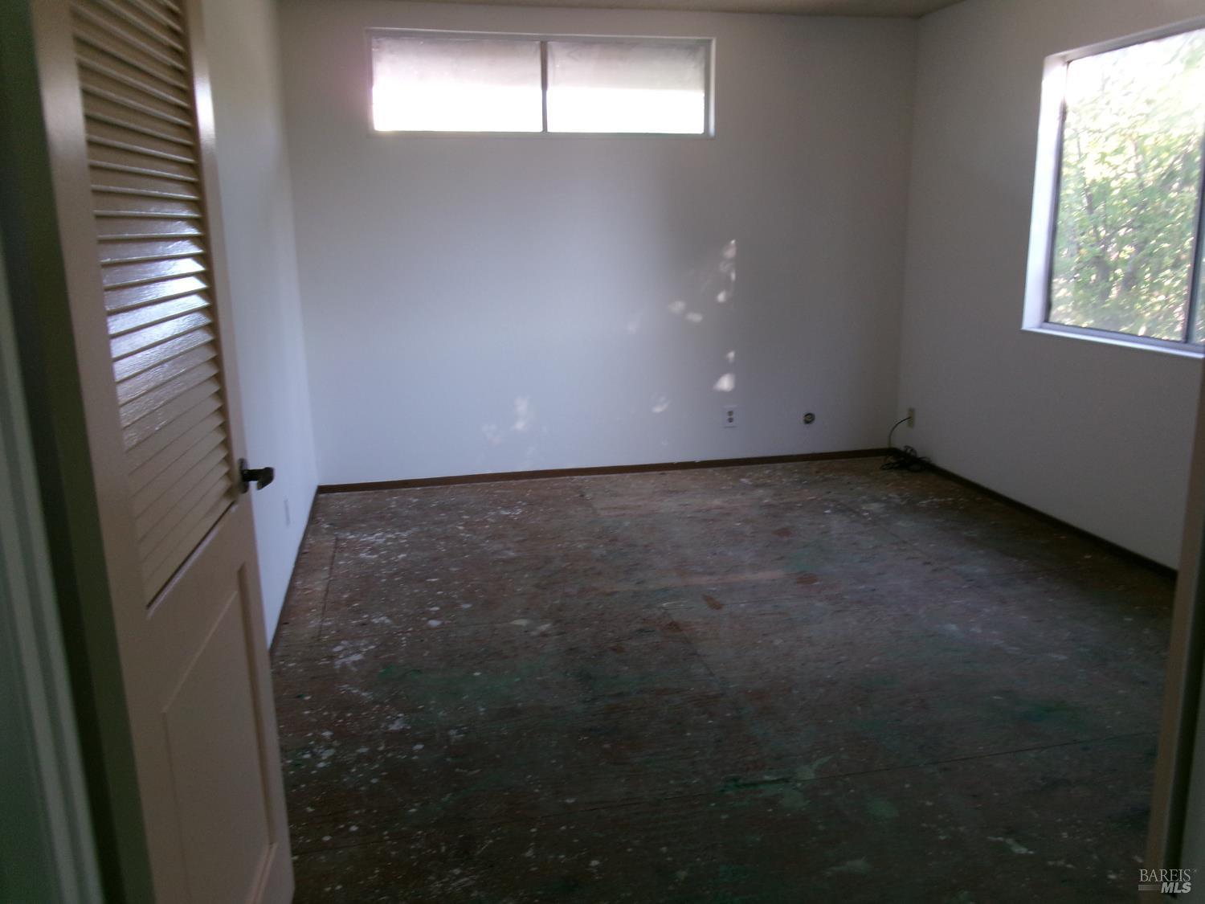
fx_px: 975
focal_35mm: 28
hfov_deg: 63.4
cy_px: 452
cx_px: 602
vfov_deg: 49.7
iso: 148
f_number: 3.9
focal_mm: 5.1
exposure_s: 1/34
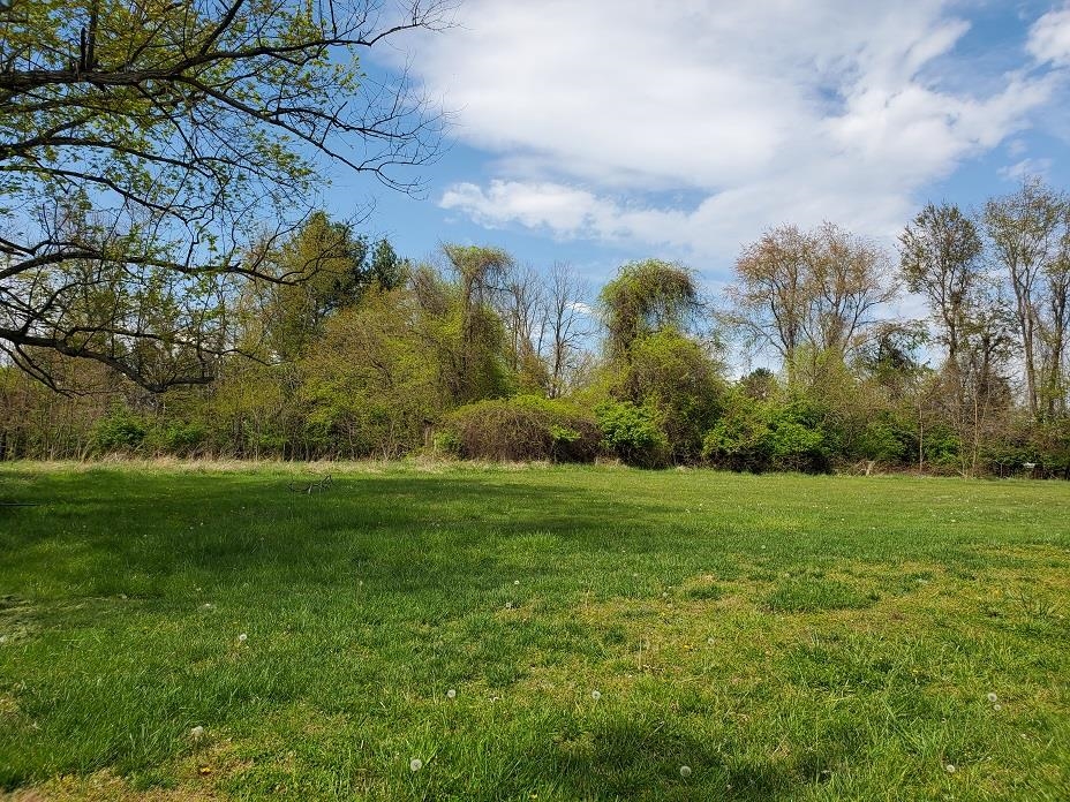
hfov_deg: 67.3
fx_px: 804
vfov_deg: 53.1
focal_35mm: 26
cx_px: 535
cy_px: 401
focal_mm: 4.3
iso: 50
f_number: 2.4
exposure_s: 1/1404
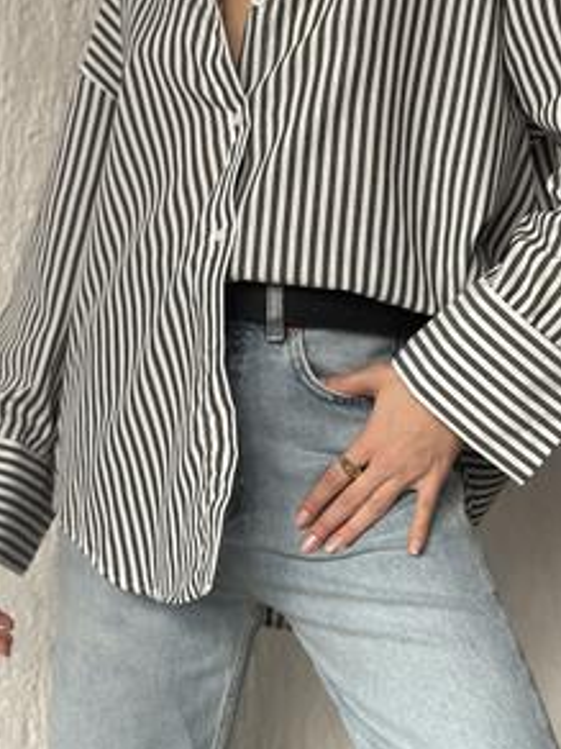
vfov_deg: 27.7
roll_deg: +0.8
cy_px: 280
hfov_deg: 21.0
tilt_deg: +1.1
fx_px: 1513
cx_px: 325
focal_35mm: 70
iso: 100
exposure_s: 1/121
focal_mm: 6.86
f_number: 1.78
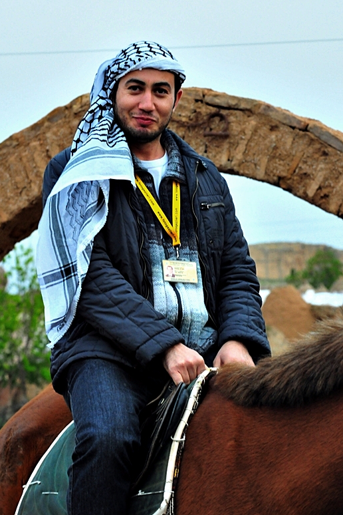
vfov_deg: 16.1
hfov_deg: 10.8
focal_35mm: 127
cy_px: 261
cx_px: 172
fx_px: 1815
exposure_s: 1/30
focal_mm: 82
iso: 1100
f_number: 8
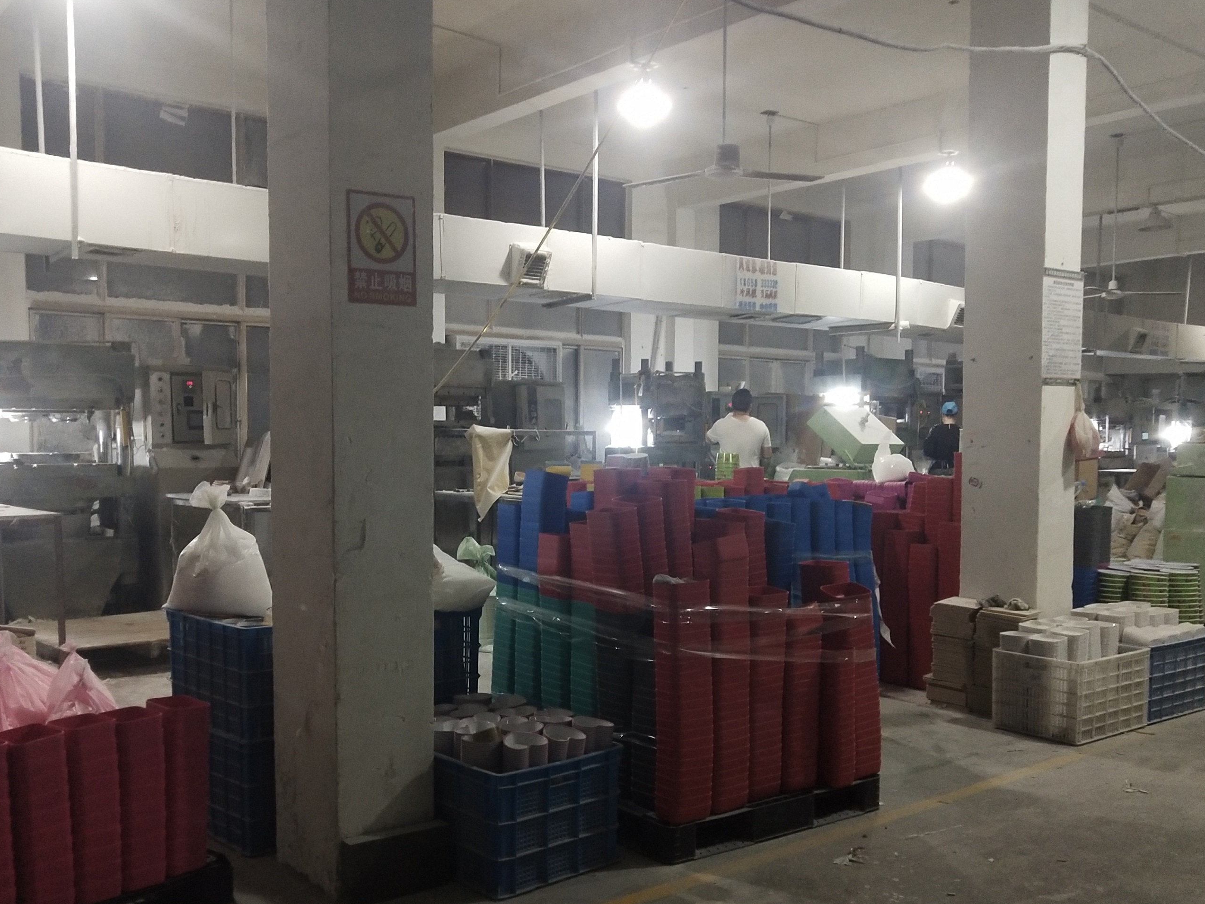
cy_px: 507
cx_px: 577
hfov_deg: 49.0
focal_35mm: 38
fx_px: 1323
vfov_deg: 37.7
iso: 469
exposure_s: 1/50
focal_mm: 3.95
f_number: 1.8
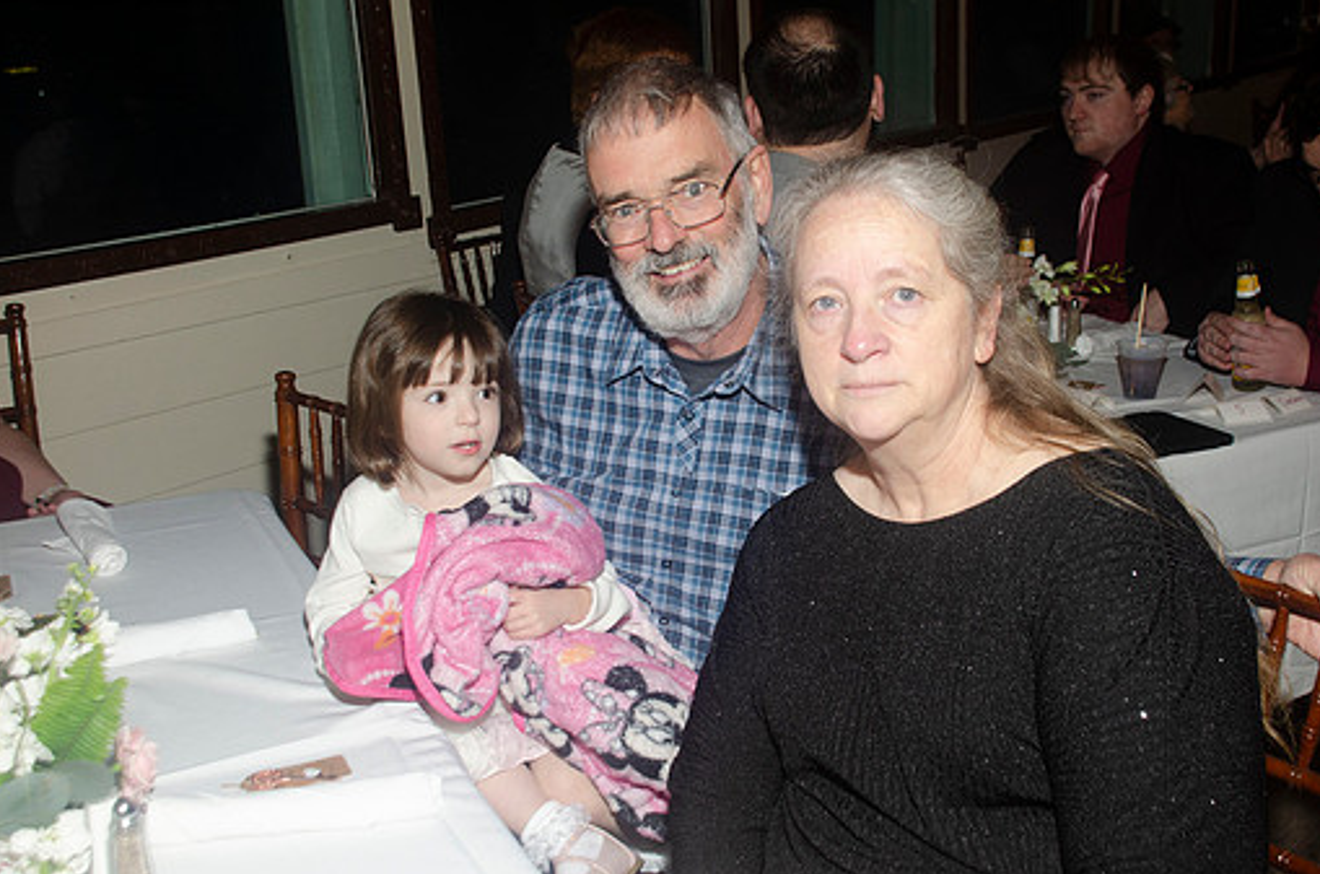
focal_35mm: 41
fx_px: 1500
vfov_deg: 32.5
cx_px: 742
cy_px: 425
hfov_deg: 47.4
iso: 400
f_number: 5.6
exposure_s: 1/60
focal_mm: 24
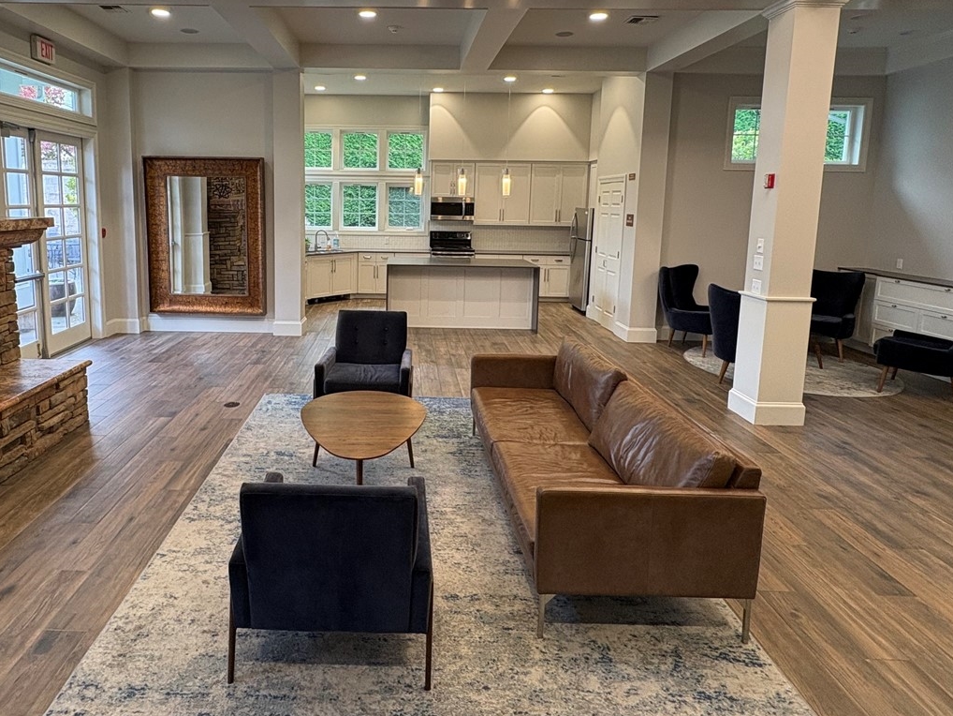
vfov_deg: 60.4
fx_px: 606
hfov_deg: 75.6
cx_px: 389
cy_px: 276
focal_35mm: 22
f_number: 2.2
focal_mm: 2.22
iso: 200
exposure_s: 1/120
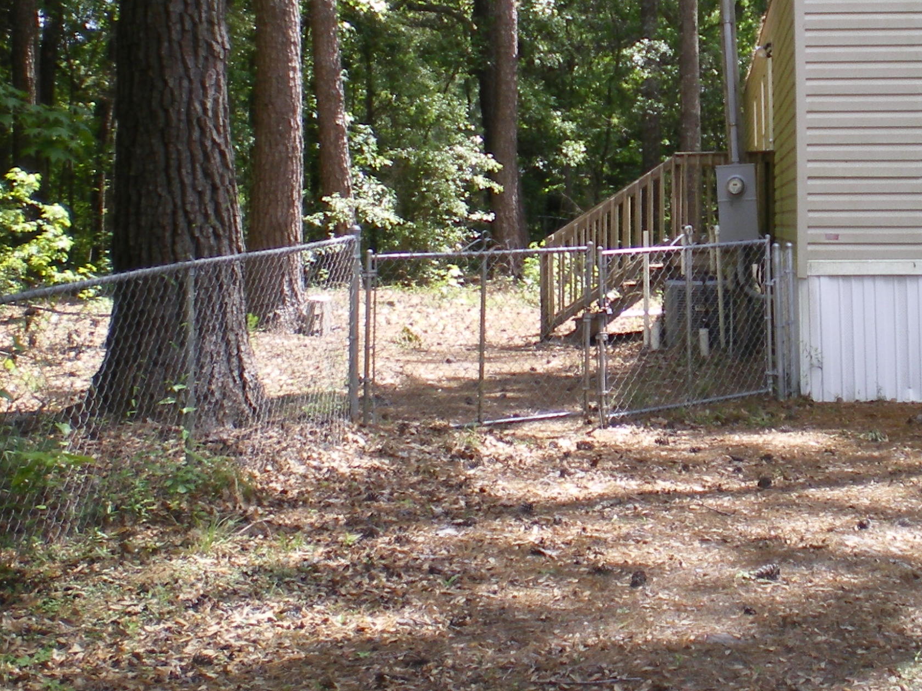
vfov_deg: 21.2
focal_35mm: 68
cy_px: 79
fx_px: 1811
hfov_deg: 28.3
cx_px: 649
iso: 64
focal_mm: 6.3
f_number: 3.1
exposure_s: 1/160
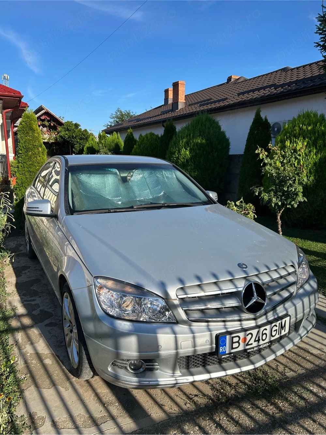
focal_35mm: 26
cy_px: 218
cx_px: 163
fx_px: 327
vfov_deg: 67.3
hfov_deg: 53.0
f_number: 1.5
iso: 50
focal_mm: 5.7
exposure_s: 1/3356
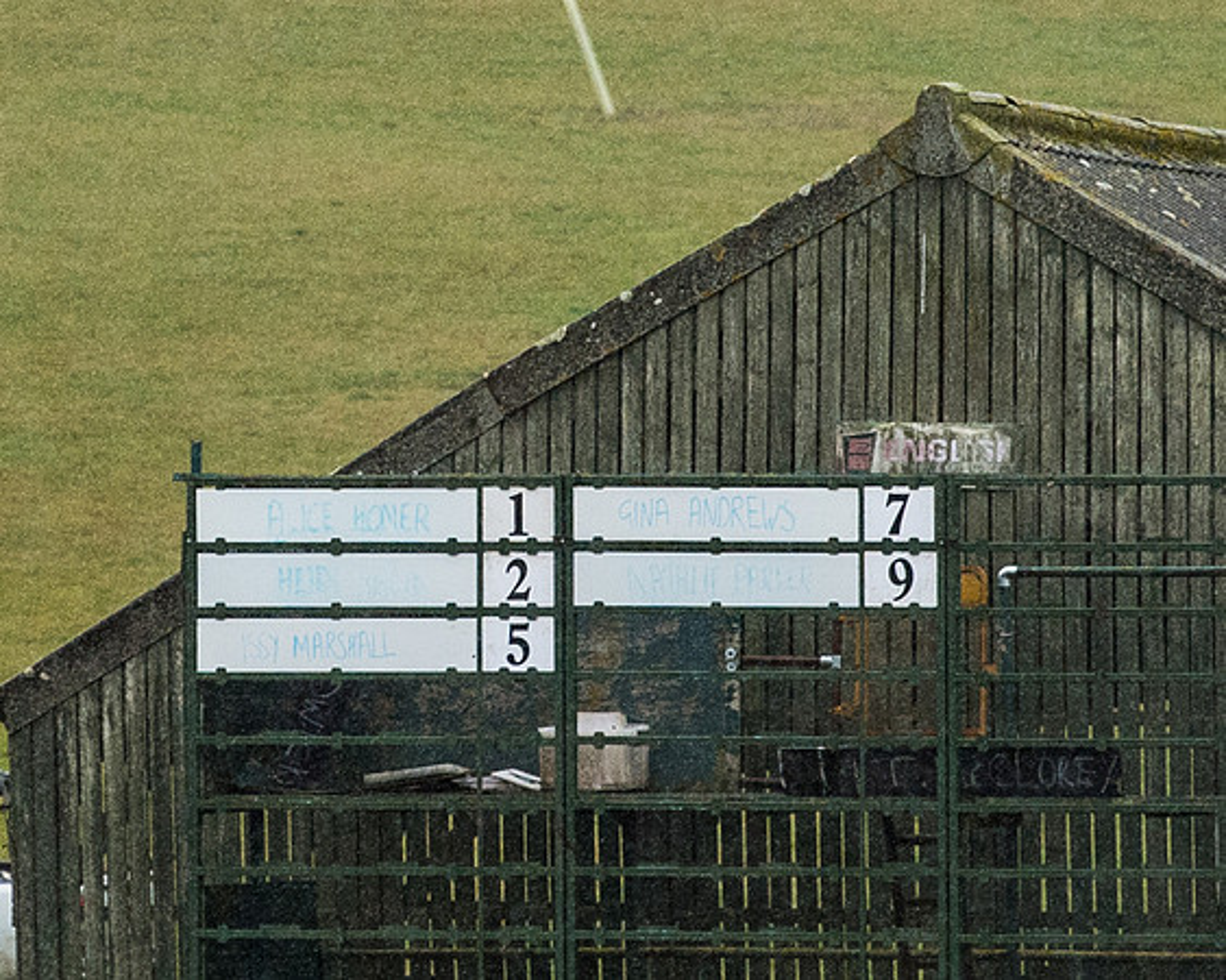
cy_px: 374
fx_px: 29767
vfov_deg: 1.9
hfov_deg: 2.4
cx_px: 444
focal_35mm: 821
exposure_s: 1/1000
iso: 1000
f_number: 4.5
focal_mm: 200
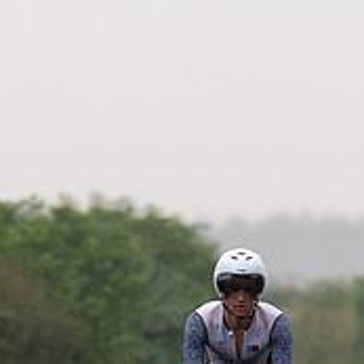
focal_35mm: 1130
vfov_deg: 1.6
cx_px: 241
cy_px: 526
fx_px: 13443
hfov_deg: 1.6
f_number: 3.2
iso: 160
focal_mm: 200
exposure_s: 1/1000
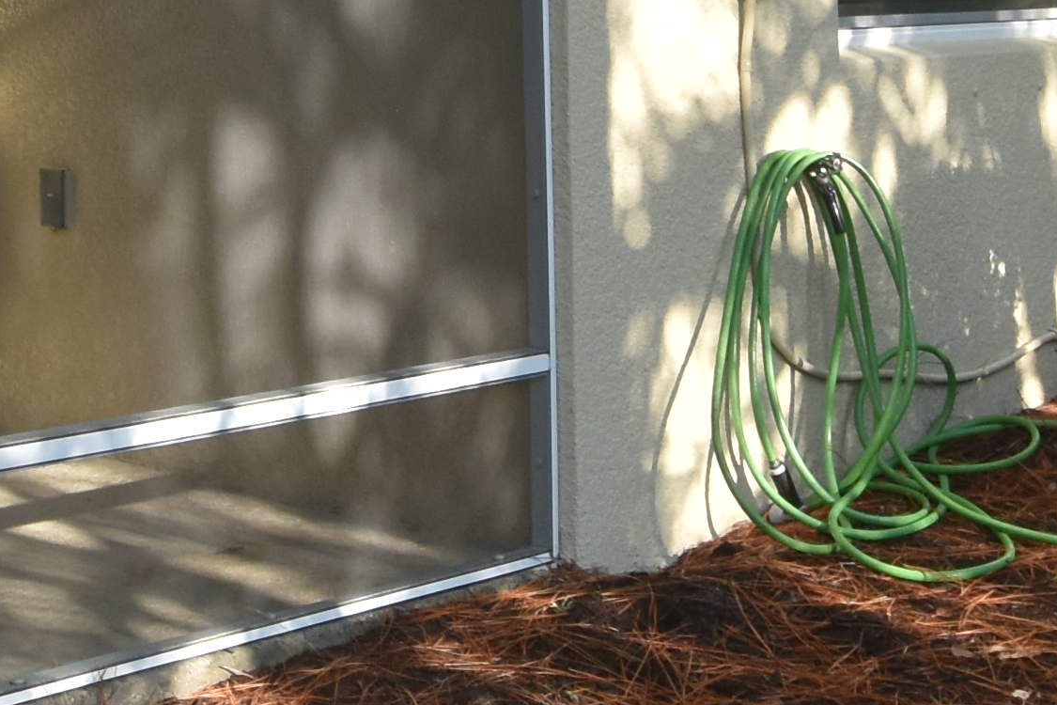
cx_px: 306
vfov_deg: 16.1
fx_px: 2349
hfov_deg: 25.2
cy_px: -227
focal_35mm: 80
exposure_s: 1/250
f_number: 8
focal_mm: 10
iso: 360
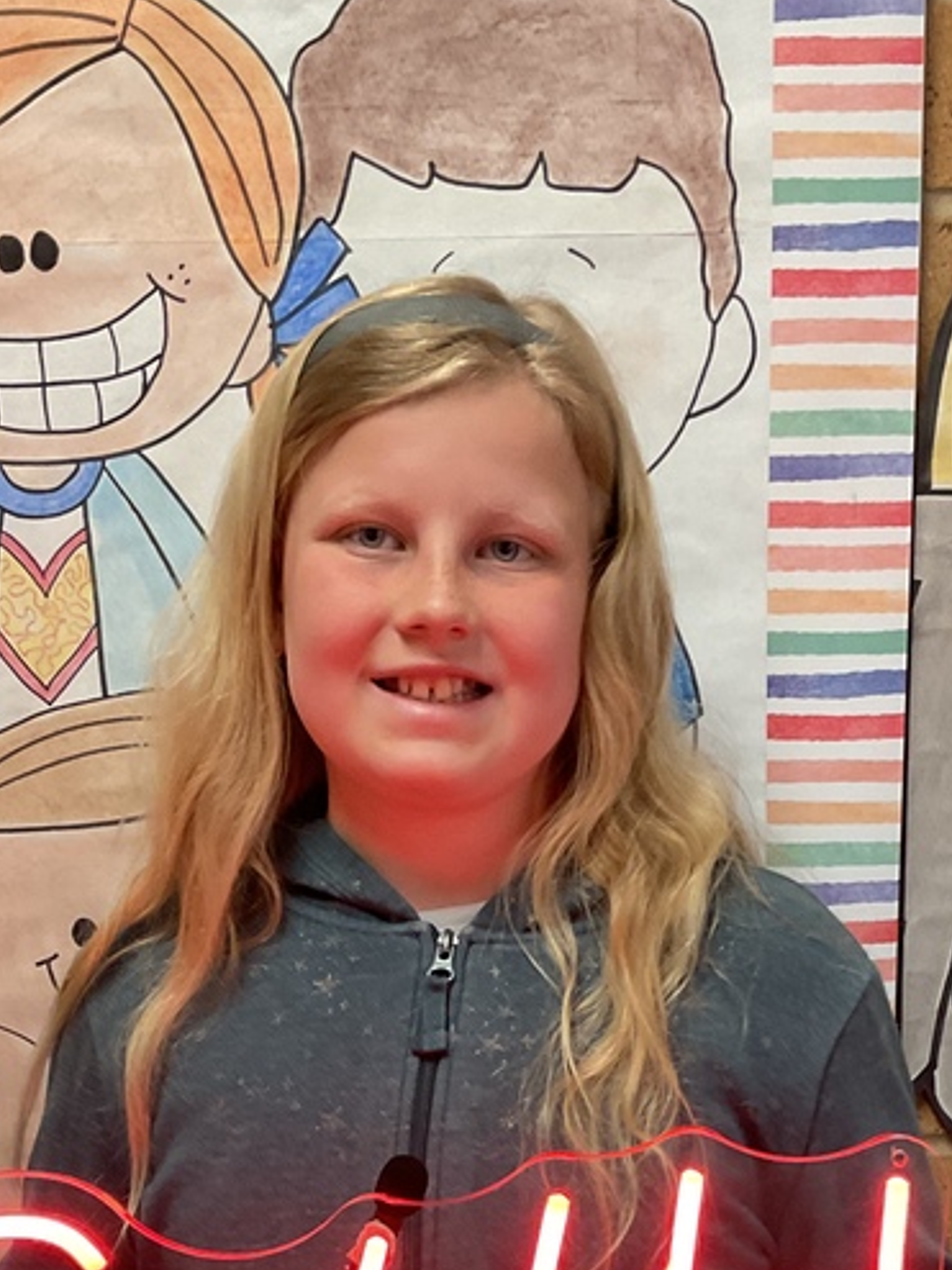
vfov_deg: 30.8
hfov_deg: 24.4
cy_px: 1142
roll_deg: -0.7
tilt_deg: -12.7
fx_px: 2201
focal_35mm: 60
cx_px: 554
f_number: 1.8
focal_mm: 3
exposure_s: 1/60
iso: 125
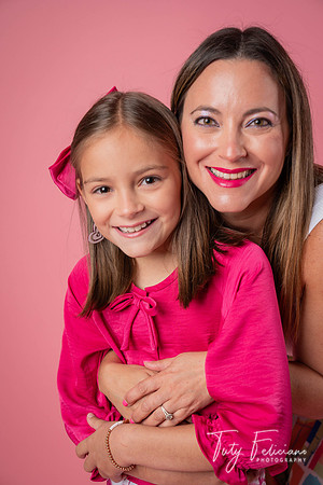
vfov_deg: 37.5
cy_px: 242
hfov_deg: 25.5
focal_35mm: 53
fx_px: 713
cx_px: 162
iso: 64
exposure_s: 1/125
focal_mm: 53
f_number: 4.5
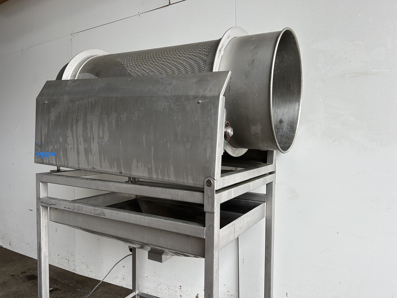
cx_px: 198
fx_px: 298
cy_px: 149
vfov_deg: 53.1
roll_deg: +1.0
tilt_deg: -1.7
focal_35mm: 26
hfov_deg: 67.3
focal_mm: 5.7
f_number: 1.5
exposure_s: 1/209
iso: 40
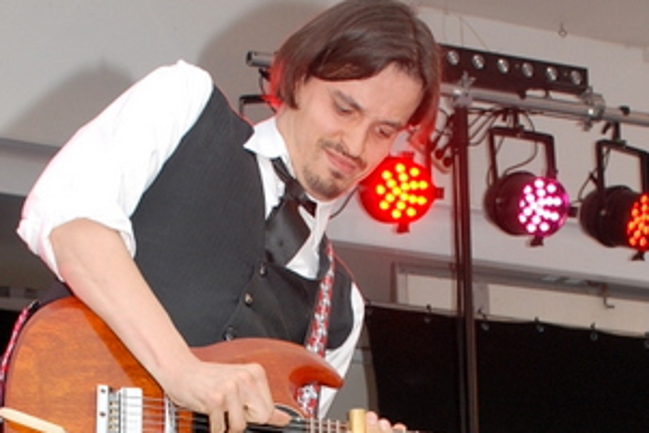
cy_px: 543
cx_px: 308
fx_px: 2005
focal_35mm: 111
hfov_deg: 18.4
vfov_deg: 12.0
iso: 320
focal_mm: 31
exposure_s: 1/60
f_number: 5.6
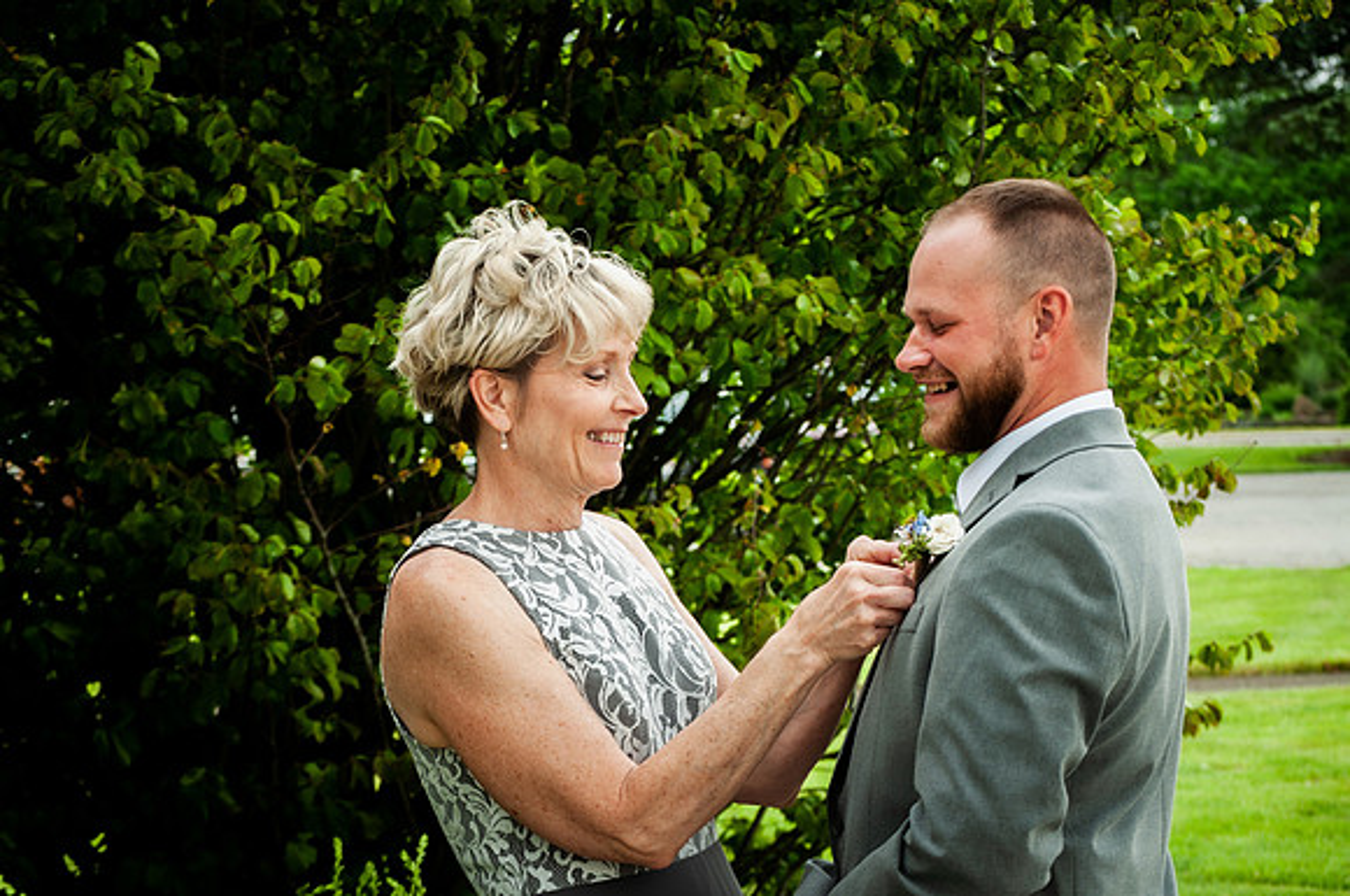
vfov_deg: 13.8
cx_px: 675
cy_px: 448
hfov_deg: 20.6
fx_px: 3707
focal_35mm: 99
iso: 200
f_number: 6.3
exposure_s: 1/160
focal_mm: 66
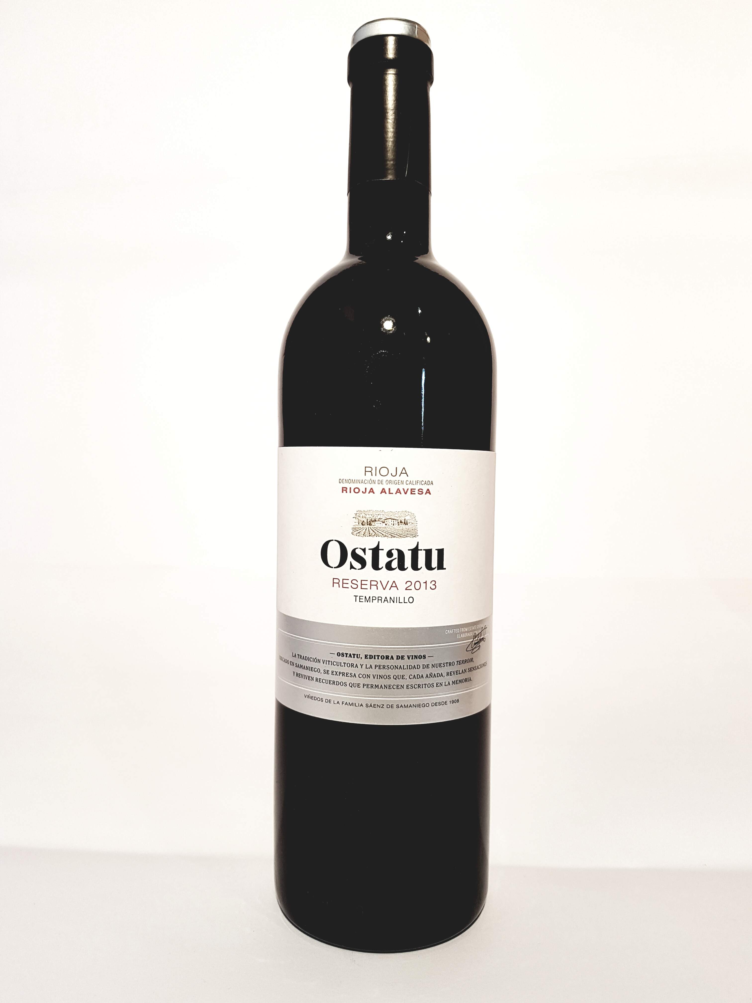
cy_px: 502
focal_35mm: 26
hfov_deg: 53.1
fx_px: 753
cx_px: 376
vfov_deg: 67.3
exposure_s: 1/50
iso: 80
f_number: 1.7
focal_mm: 4.2
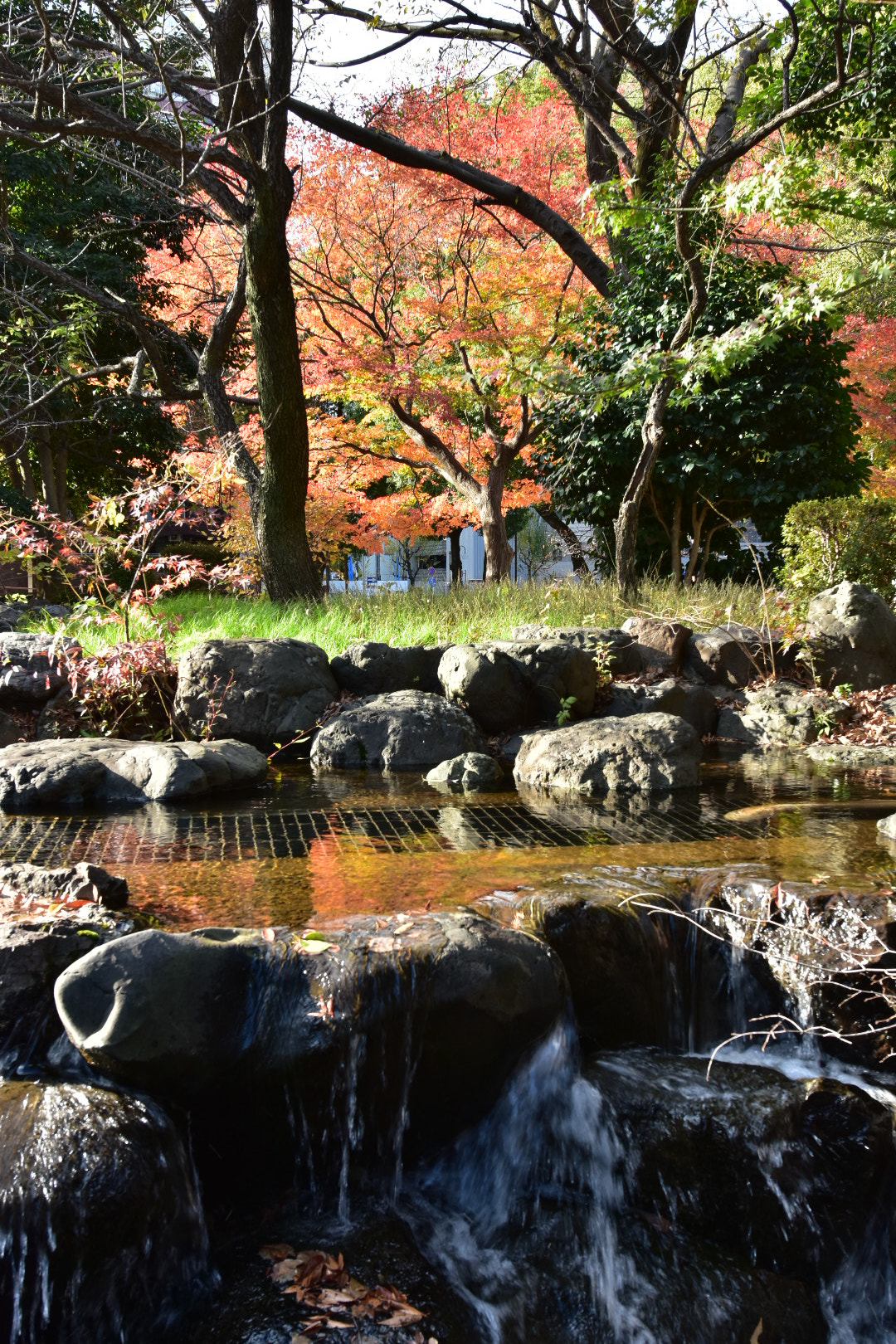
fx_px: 1344
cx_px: 448
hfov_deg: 36.9
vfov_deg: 53.1
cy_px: 672
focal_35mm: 36
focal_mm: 24
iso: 160
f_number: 8
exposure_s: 1/60
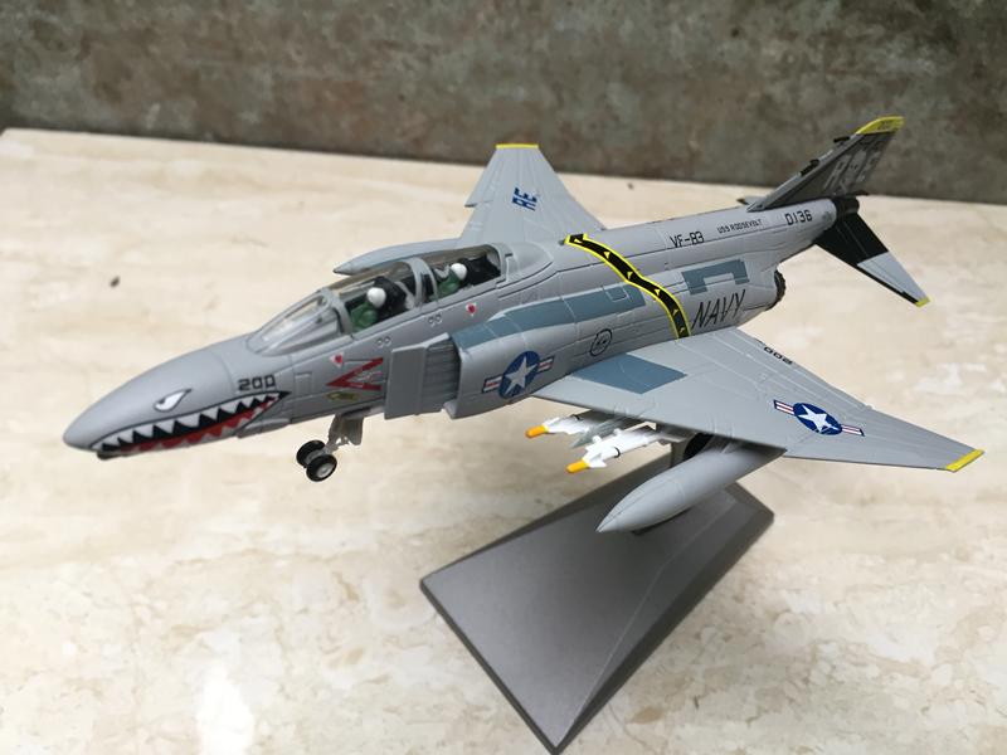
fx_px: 844
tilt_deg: -48.1
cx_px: 504
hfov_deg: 61.7
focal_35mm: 29
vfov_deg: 48.2
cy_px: 378
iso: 80
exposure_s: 1/33
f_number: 2.2
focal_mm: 4.15
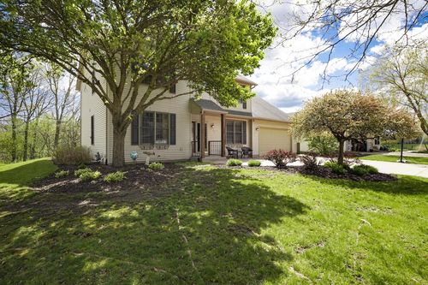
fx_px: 202
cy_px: 142
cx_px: 214
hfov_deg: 93.3
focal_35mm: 17
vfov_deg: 70.4
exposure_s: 1/400
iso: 400
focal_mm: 17
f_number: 8
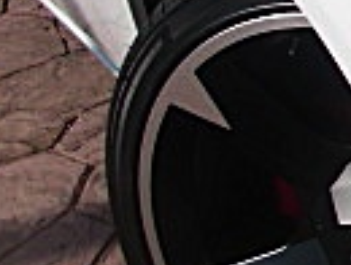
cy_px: -41
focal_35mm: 177
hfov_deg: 9.9
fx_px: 1798
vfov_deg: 8.3
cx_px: 826
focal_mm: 6.3
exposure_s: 1/250
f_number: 7.9
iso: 50
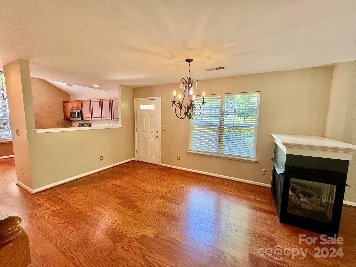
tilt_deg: -7.0
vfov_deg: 85.7
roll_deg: -0.9
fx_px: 144
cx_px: 178
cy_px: 134
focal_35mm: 14
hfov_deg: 102.1
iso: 250
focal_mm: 2.22
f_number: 2.2
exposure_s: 1/120
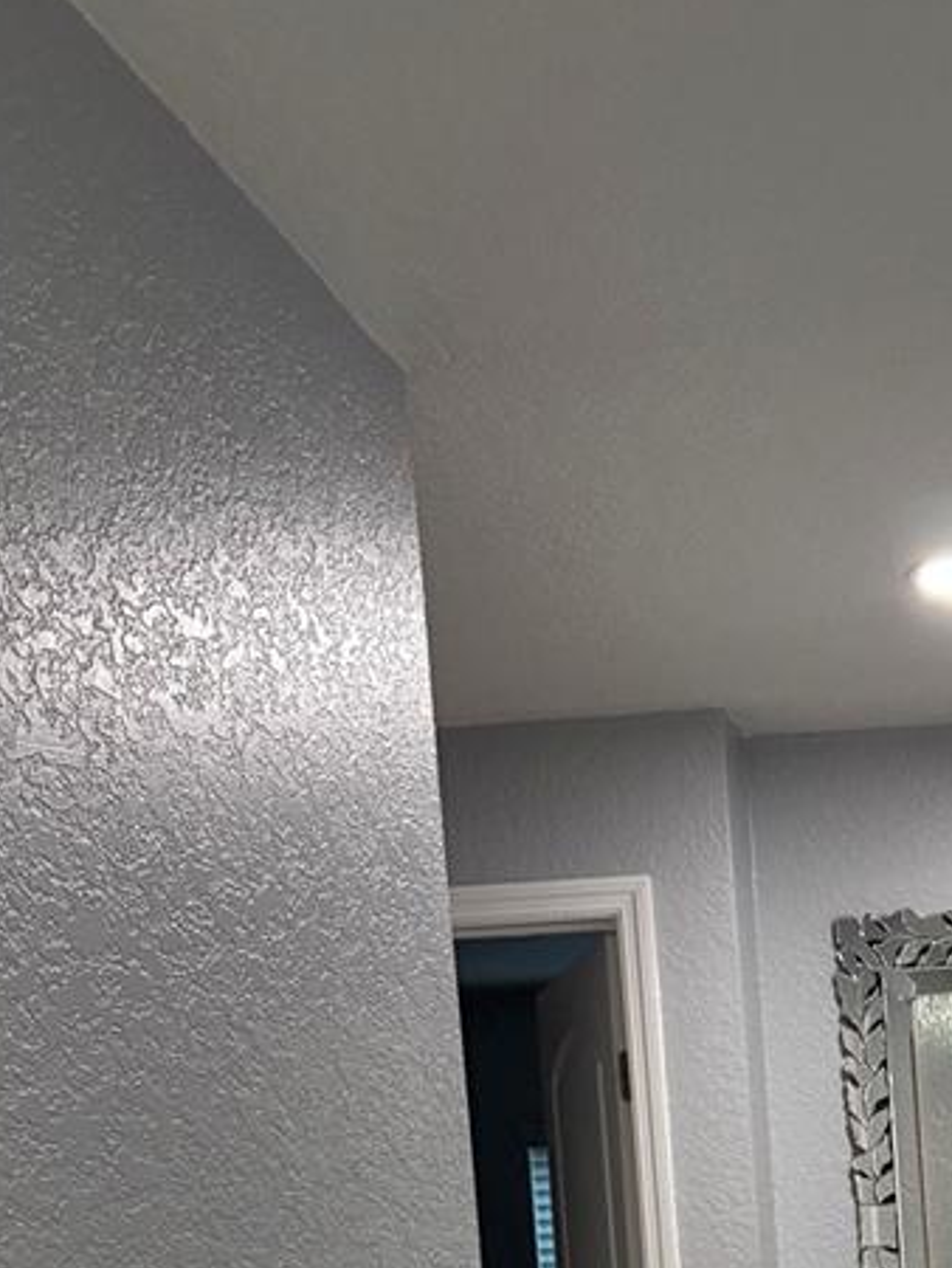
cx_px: 1051
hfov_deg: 21.7
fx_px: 2345
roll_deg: +1.9
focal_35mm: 64
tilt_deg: -4.2
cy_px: 1451
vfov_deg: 27.3
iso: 400
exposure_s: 1/120
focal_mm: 6.76
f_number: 1.78
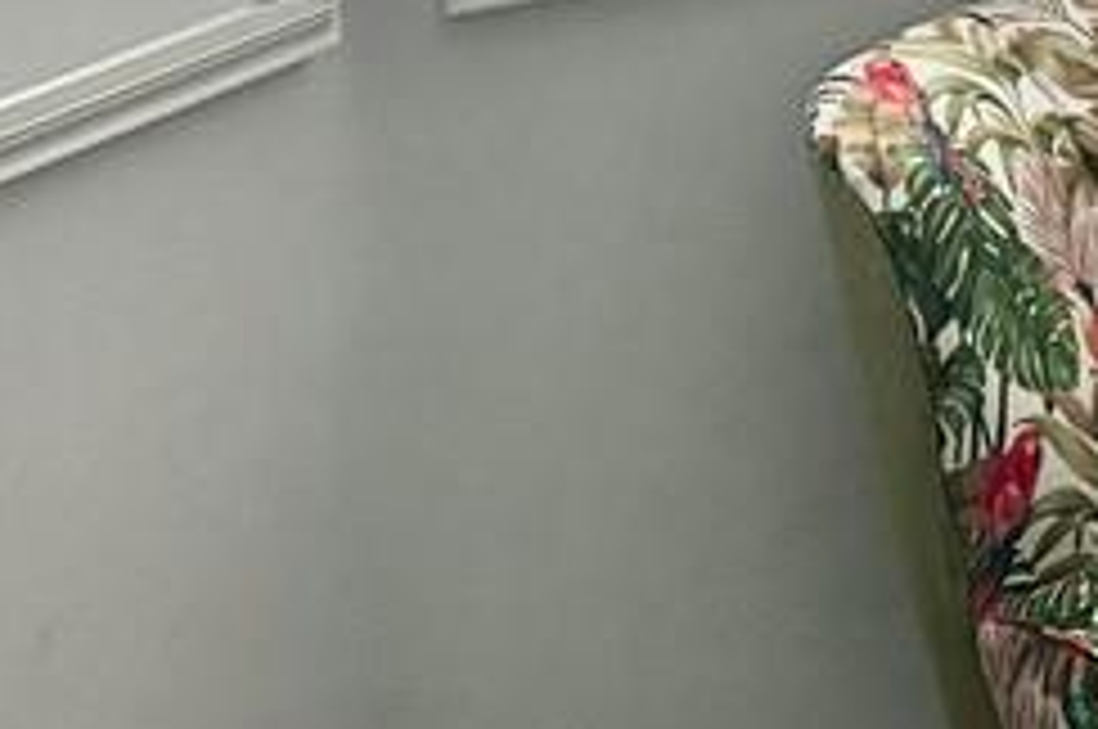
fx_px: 4995
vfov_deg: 7.9
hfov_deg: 10.2
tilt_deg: -3.3
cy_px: -837
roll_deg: +2.6
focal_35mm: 164
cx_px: 2979
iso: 125
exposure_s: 1/237
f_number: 1.78
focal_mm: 6.76
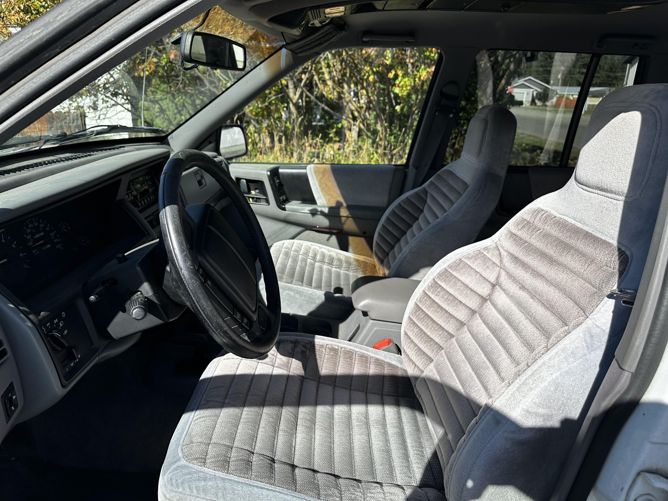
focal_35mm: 24
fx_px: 463
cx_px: 334
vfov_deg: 56.8
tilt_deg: -17.0
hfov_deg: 71.6
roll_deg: -1.5
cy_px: 250
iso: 80
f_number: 1.78
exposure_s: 1/2732
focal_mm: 6.86
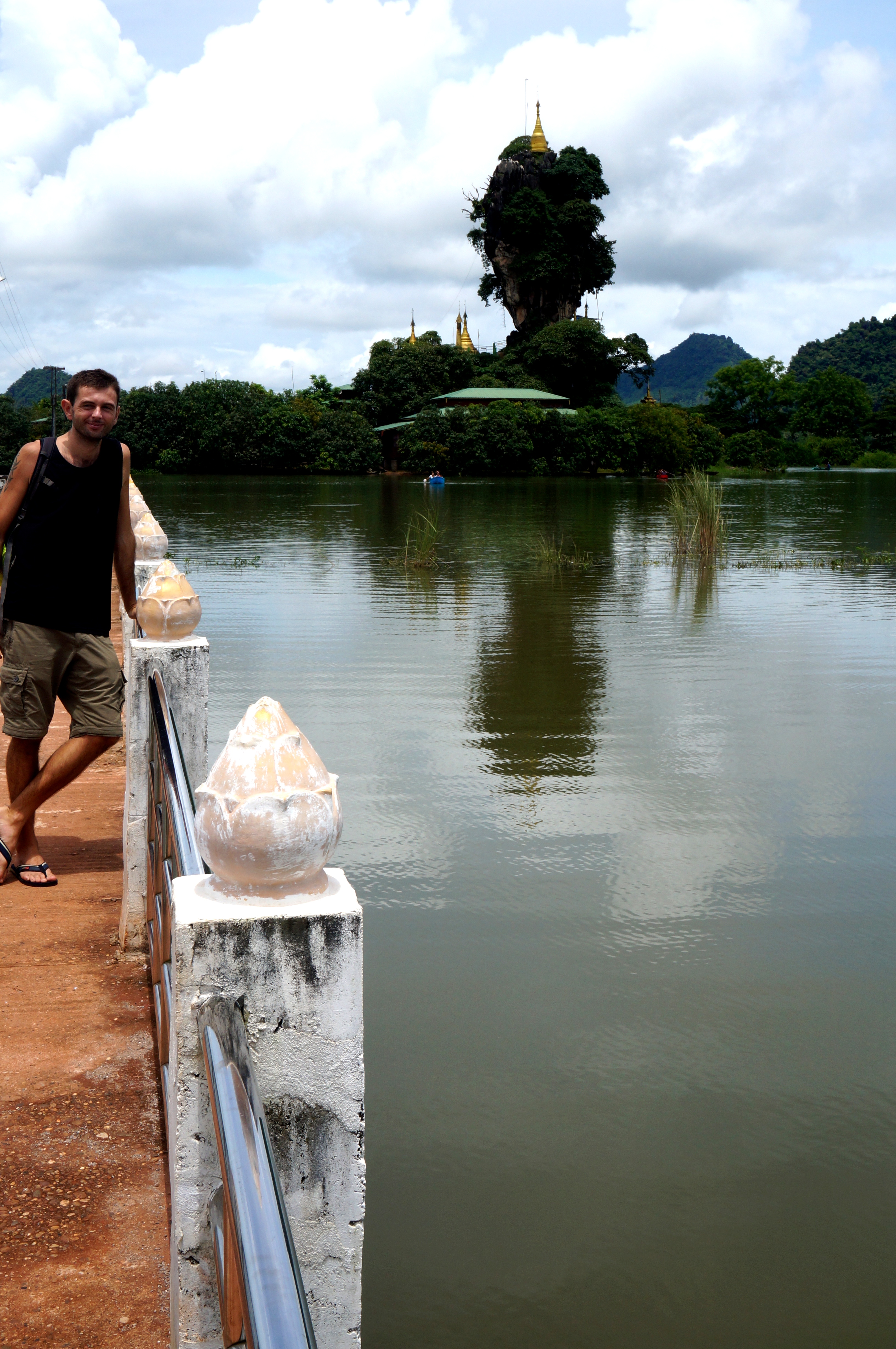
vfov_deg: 46.4
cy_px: 674
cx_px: 448
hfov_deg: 31.8
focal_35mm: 42
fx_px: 1571
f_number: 16
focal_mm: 28
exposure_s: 1/320
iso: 200
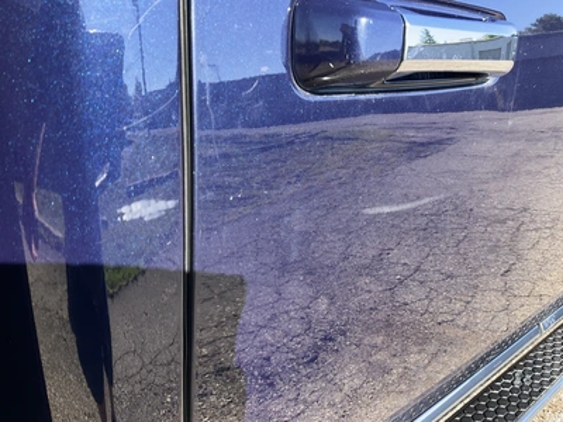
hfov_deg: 61.7
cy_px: 211
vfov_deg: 48.2
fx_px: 472
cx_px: 282
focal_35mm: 29
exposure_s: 1/224
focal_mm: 3
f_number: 1.8
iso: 25
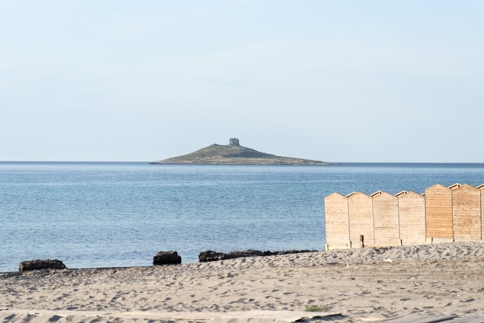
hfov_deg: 19.5
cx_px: 242
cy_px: 162
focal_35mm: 105
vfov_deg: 13.0
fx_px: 1412
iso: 400
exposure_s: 1/4000
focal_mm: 70
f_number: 2.8
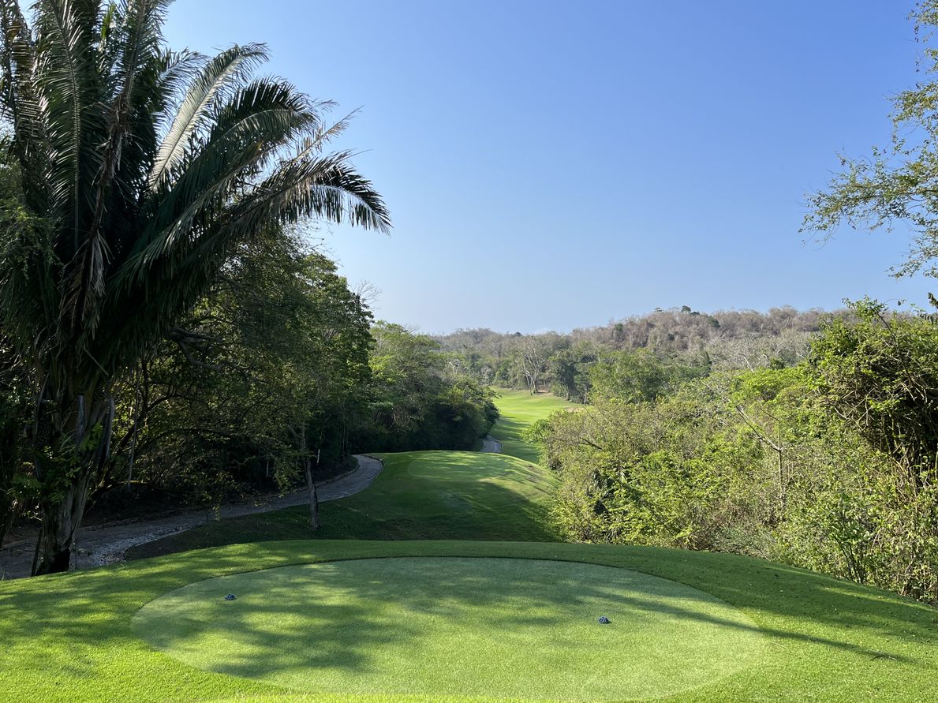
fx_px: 758
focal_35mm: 28
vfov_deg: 49.7
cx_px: 504
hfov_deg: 63.4
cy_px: 329
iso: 50
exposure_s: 1/2688
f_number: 1.6
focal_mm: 5.1
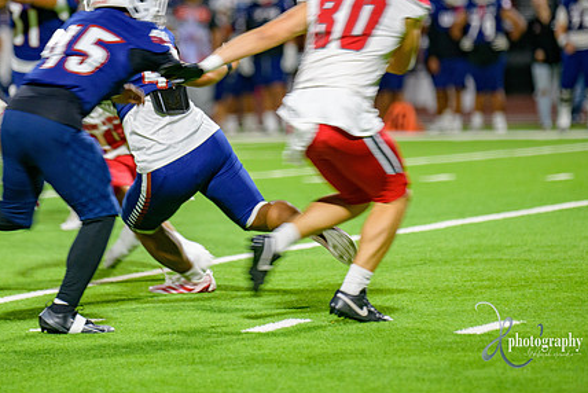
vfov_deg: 4.2
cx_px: 224
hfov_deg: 6.3
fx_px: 5312
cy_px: 137
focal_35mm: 325
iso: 2000
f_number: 2.8
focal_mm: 240
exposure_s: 1/250
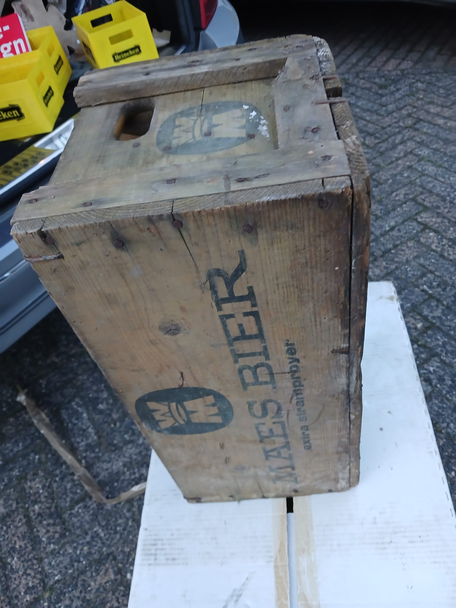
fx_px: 474
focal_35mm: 27
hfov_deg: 51.4
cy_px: 304
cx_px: 228
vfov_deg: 65.3
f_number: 1.8
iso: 250
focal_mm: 3.98
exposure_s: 1/25
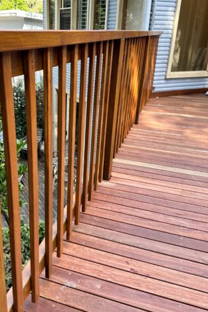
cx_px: 62
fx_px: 295
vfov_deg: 55.8
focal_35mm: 34
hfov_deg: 38.2
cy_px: 155
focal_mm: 6.86
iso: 80
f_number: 1.78
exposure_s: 1/248
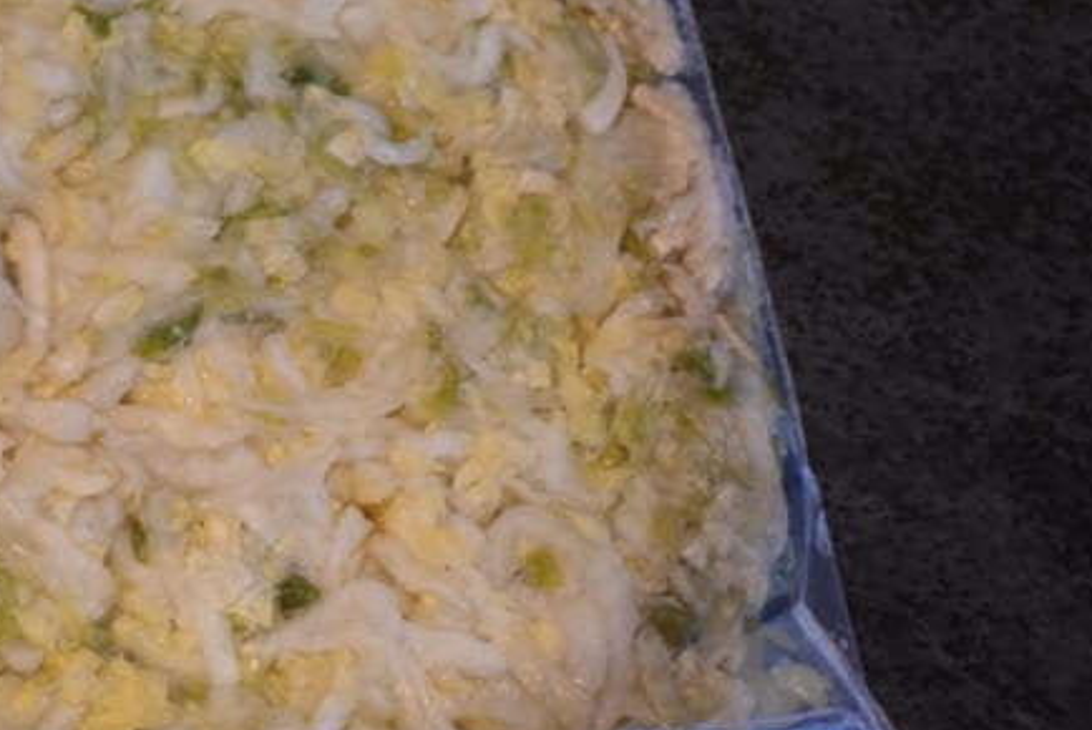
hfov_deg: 24.9
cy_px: 230
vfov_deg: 17.9
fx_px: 2307
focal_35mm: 76
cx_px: -88
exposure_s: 1/125
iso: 900
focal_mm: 22
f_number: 4
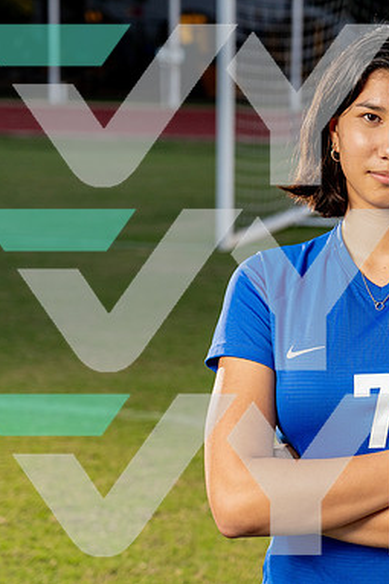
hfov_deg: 14.8
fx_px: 1476
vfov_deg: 22.4
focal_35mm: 91
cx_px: 365
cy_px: 290
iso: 800
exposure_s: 1/250
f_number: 4
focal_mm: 60
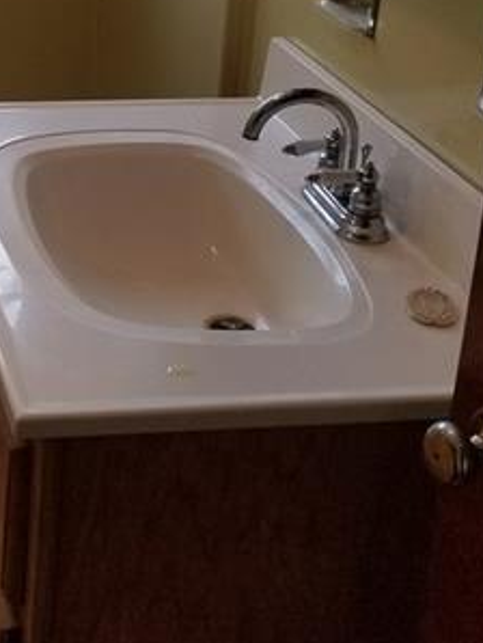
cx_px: -110
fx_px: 1245
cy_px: 71
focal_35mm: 67
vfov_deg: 27.9
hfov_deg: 20.4
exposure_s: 1/60
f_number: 1.7
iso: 80
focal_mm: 4.25
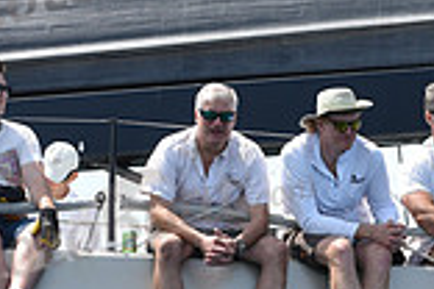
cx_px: 462
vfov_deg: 5.2
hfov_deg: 7.8
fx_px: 3146
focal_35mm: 261
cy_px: 332
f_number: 5.6
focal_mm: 70
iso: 250
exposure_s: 1/1250
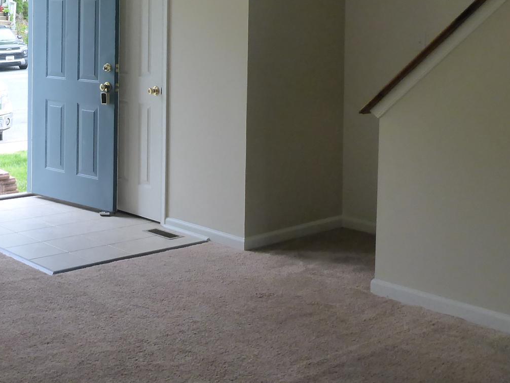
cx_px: 118
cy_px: 62
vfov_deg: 25.1
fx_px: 840
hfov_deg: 33.0
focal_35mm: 57
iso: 320
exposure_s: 1/100
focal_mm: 4.9
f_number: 3.3
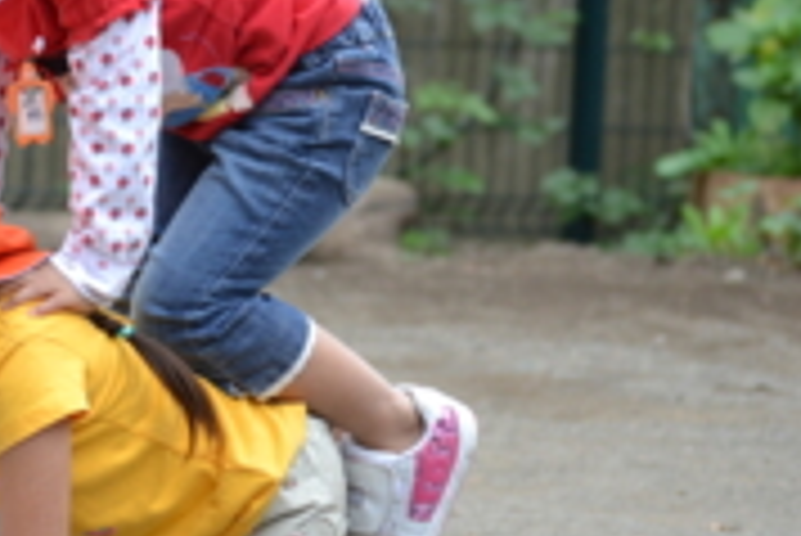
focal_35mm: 330
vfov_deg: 4.2
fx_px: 7348
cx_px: 63
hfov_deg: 6.2
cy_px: 119
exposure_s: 1/125
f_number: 5.6
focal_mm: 98
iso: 400
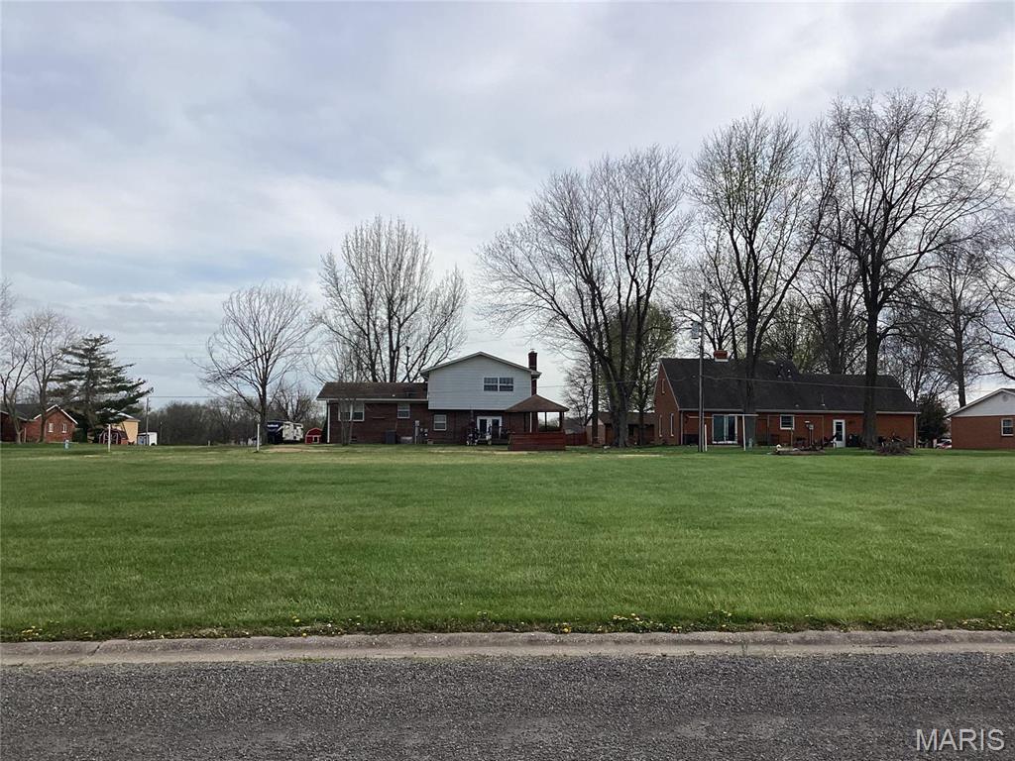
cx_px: 508
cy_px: 380
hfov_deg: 58.4
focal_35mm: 31
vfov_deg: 45.4
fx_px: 909
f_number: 2.4
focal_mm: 3.3
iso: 25
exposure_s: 1/1045
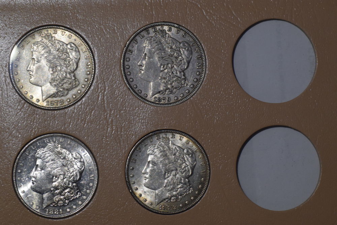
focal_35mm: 135
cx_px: 168
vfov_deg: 10.2
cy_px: 112
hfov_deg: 15.2
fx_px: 1264
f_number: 8
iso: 1600
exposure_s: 1/160
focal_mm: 90
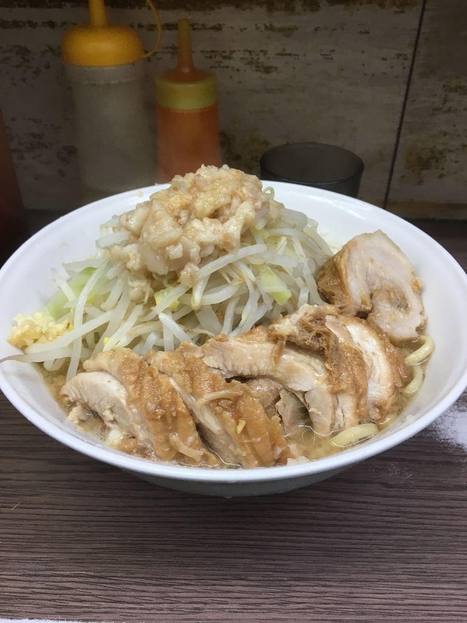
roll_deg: -2.3
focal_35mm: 29
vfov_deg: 61.7
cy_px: 312
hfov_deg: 48.2
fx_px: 522
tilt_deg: -36.4
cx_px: 234
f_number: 2.2
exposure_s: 1/33
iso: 40
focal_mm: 4.15
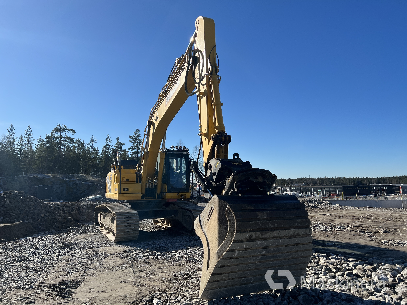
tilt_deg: +11.5
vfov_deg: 53.1
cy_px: 152
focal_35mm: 26
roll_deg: +0.3
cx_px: 204
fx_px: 306
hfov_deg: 67.3
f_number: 1.5
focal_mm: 5.7
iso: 50
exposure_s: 1/5076
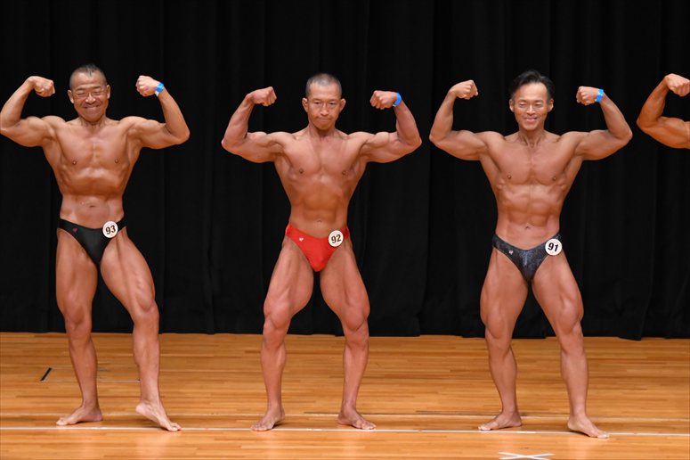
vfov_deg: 5.1
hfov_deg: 7.6
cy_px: 230
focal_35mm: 270
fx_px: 5173
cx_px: 345
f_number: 5.6
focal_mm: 180
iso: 3200
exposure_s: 1/400
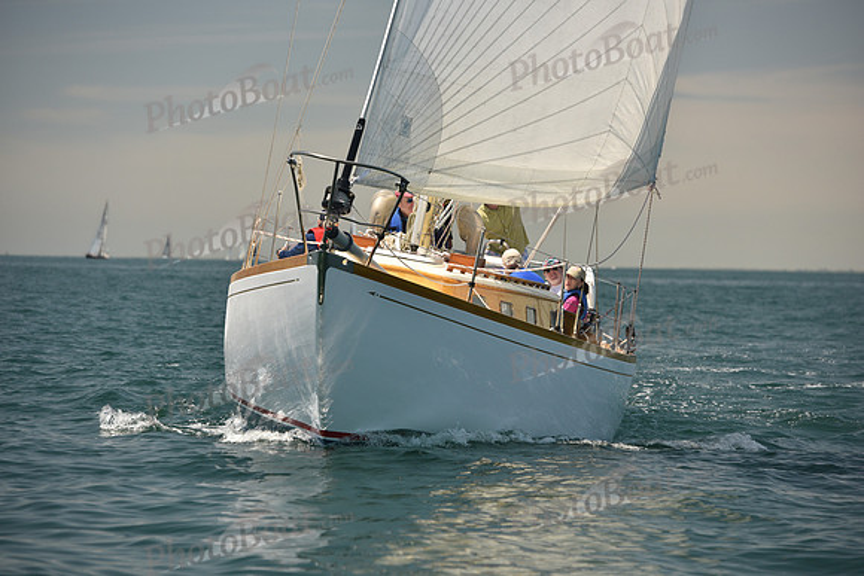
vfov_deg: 8.3
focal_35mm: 165
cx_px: 432
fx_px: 3961
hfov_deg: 12.4
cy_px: 288
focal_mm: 165
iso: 250
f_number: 5
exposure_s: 1/800
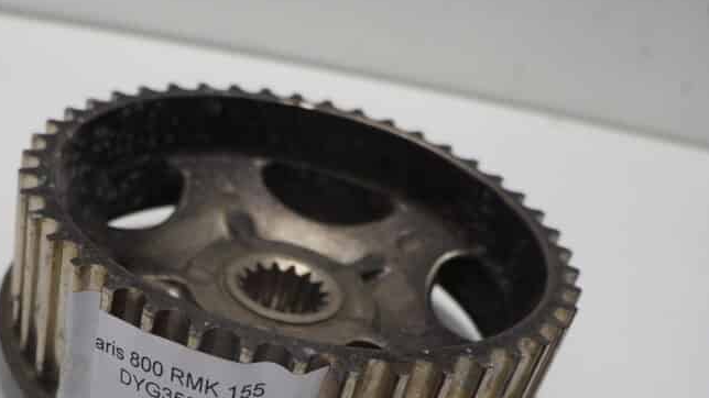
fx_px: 846
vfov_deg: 25.7
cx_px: 231
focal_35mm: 45
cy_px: 351
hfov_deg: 44.7
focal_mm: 18
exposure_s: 1/60
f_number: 4.5
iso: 160
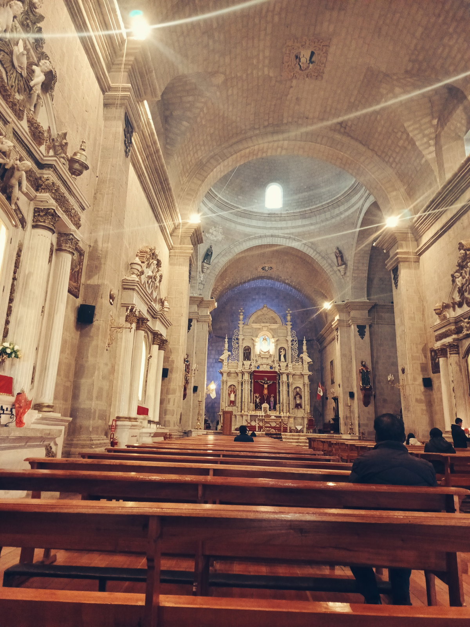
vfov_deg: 71.6
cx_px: 235
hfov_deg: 56.8
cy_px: 314
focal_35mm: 24
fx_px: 434
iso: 3287
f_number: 1.75
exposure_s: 1/40
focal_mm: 5.25
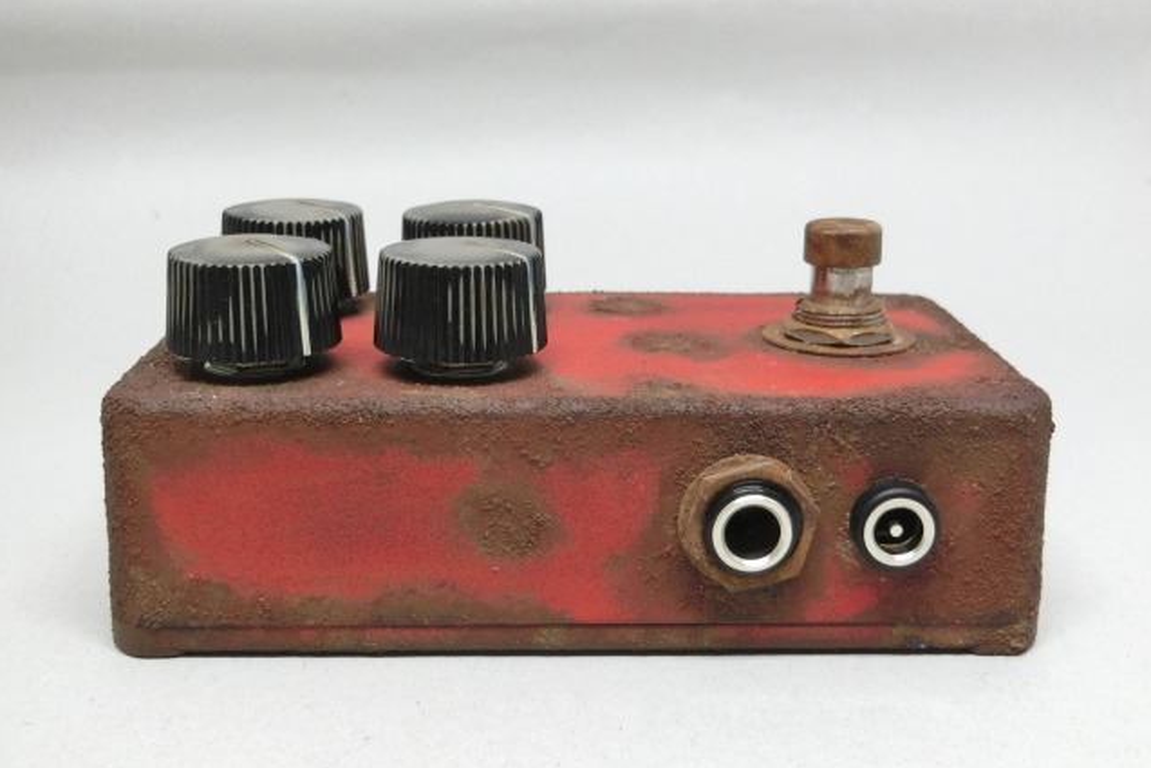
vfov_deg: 28.7
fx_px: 1503
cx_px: 575
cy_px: 398
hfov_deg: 41.9
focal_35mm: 47
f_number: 4.4
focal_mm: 8
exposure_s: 1/125
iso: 250
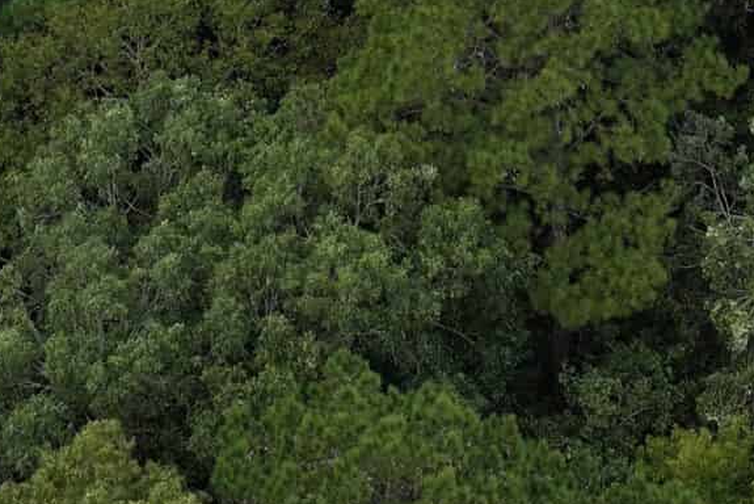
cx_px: 590
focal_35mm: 111
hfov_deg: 18.3
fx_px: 2326
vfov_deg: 10.9
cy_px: -616
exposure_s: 1/1600
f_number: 2.8
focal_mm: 12.29
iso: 280
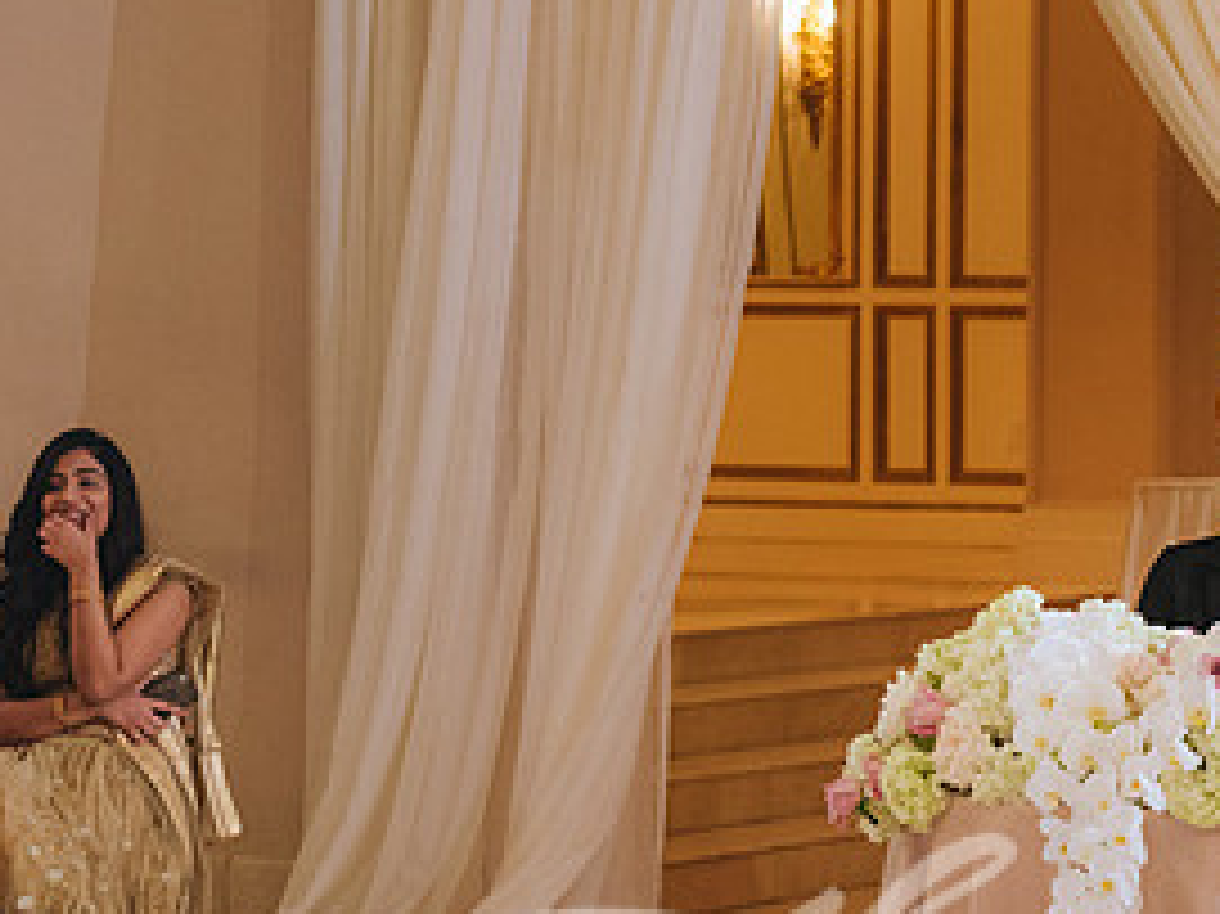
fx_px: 6200
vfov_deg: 8.4
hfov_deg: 11.2
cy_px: 385
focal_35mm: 176
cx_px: 1046
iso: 2000
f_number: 2.8
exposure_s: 1/160
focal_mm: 70
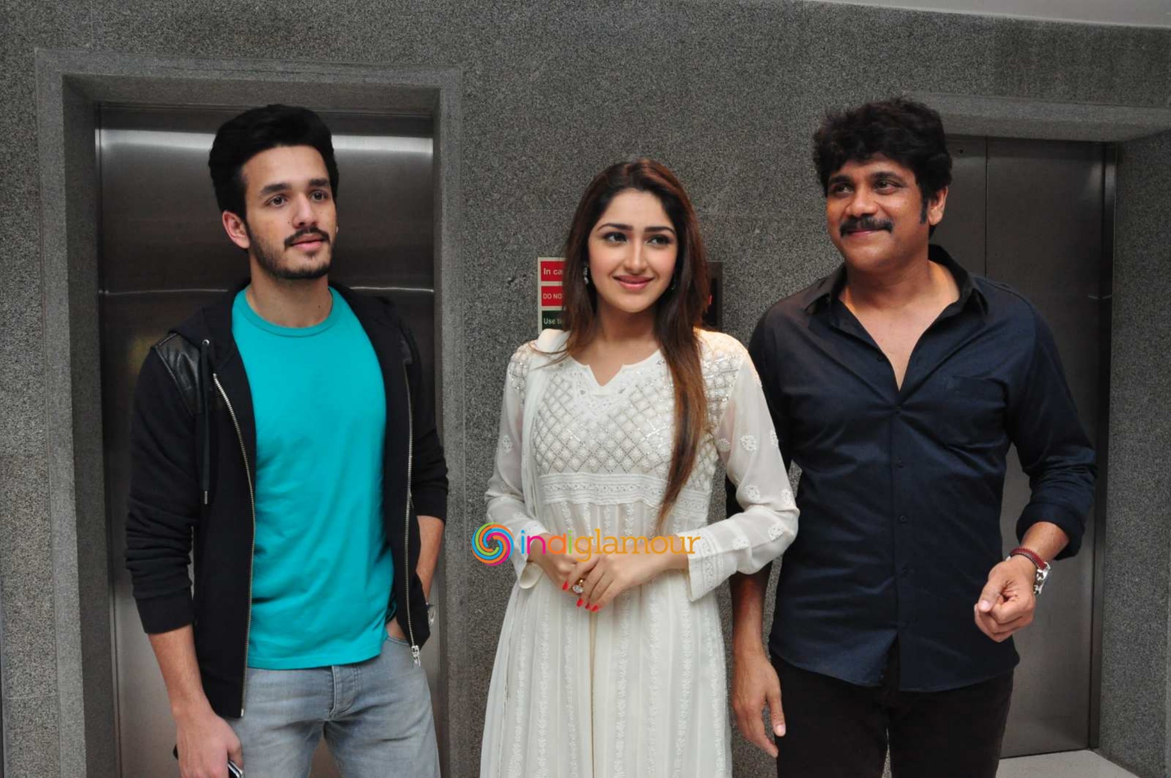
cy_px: 389
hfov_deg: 67.4
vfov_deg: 47.8
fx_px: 877
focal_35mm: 27
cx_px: 586
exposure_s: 1/125
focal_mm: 18
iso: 1600
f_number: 9
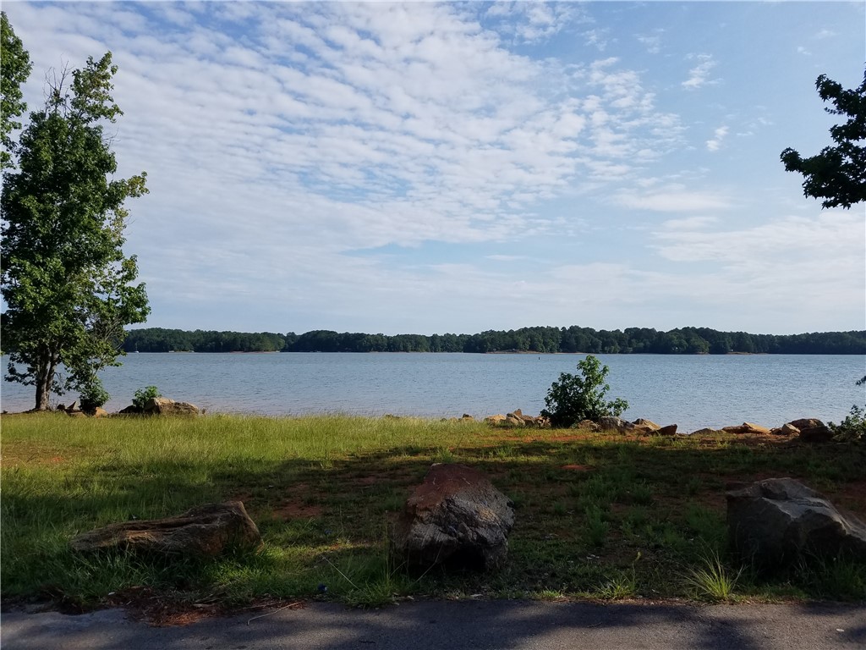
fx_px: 650
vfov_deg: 53.1
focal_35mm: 26
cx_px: 433
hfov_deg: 67.3
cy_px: 325
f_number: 1.7
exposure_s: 1/3704
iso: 50
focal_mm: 4.2
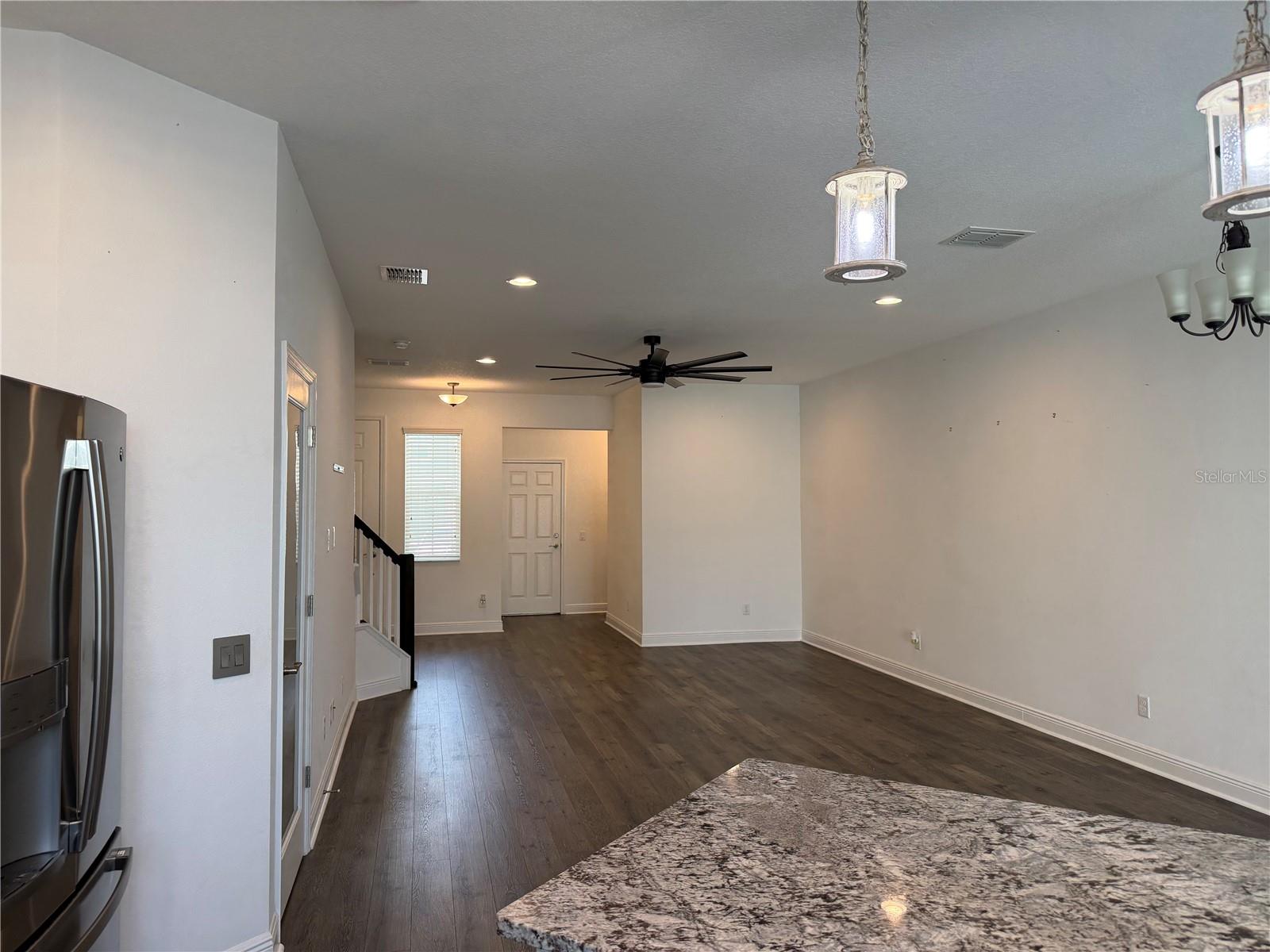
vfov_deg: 56.8
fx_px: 881
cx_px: 635
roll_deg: +0.5
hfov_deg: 71.6
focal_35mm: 24
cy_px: 476
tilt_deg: +1.1
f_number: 1.78
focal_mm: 6.76
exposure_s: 1/125
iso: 125
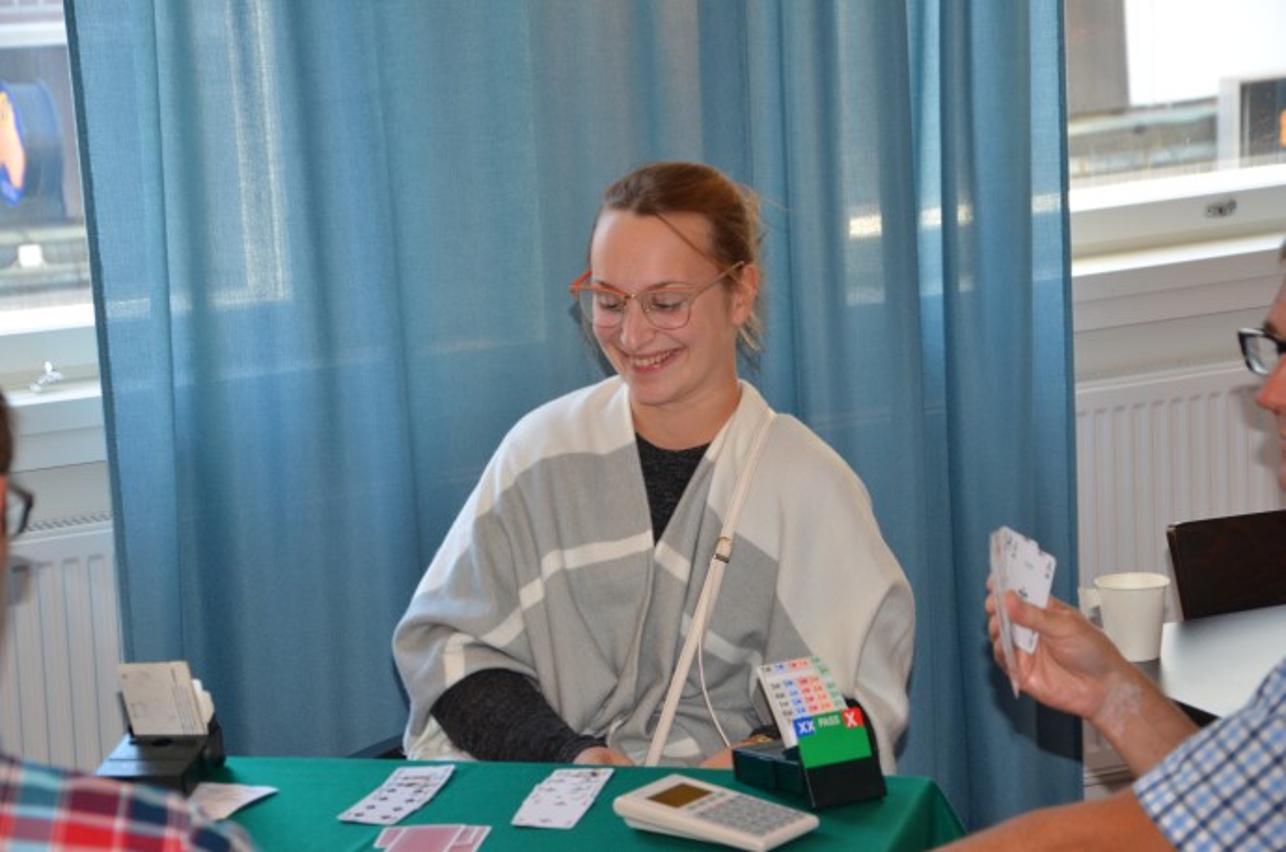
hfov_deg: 19.5
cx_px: 643
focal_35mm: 105
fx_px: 3743
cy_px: 426
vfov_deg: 13.0
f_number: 5.3
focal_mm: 70
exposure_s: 1/60
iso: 800
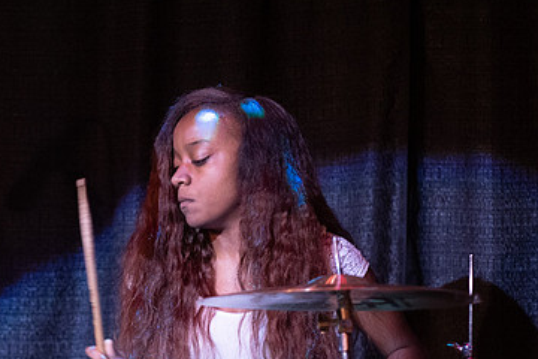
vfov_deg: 4.2
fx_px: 4872
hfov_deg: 6.3
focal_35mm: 326
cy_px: 280
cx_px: 148
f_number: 2.8
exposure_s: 1/200
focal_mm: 135
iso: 3200
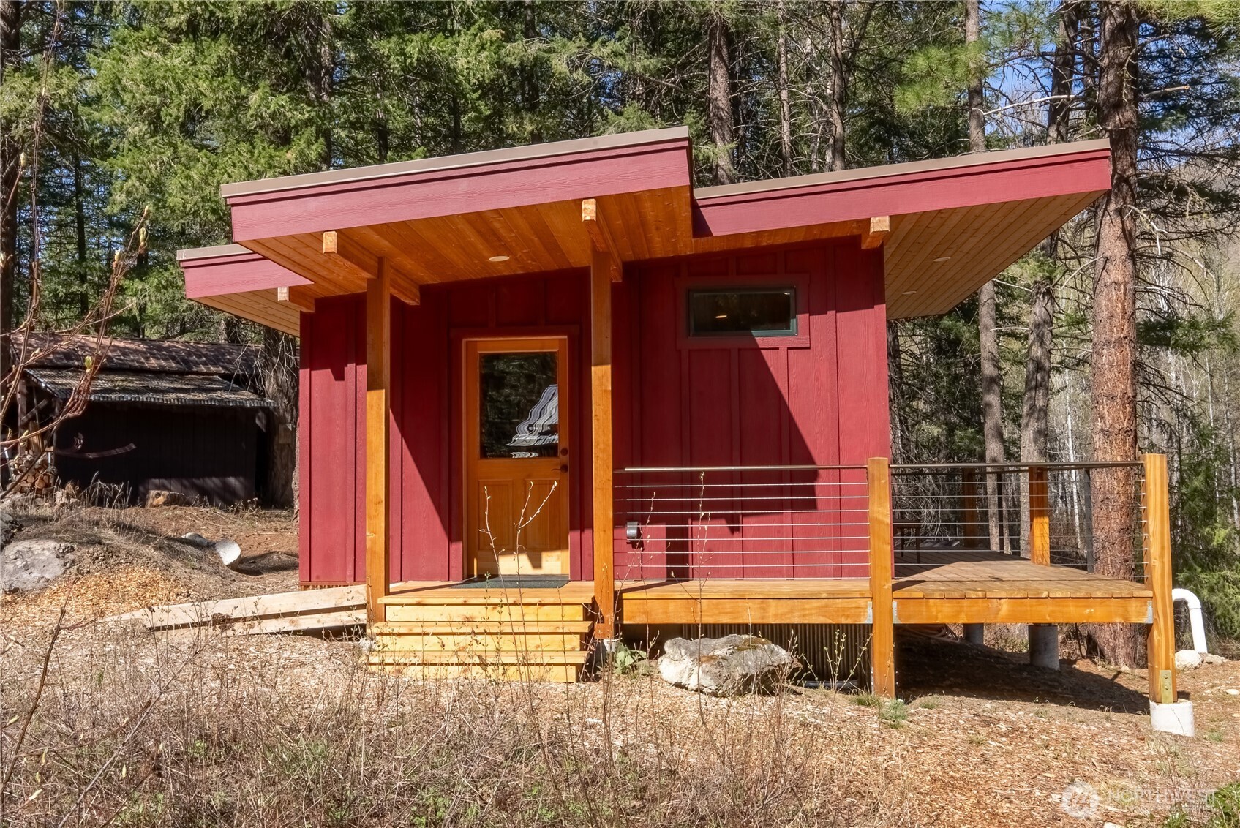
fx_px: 1061
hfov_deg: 60.6
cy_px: 414
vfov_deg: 42.6
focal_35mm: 31
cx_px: 620
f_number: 22
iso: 400
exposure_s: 1/5000
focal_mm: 30.8
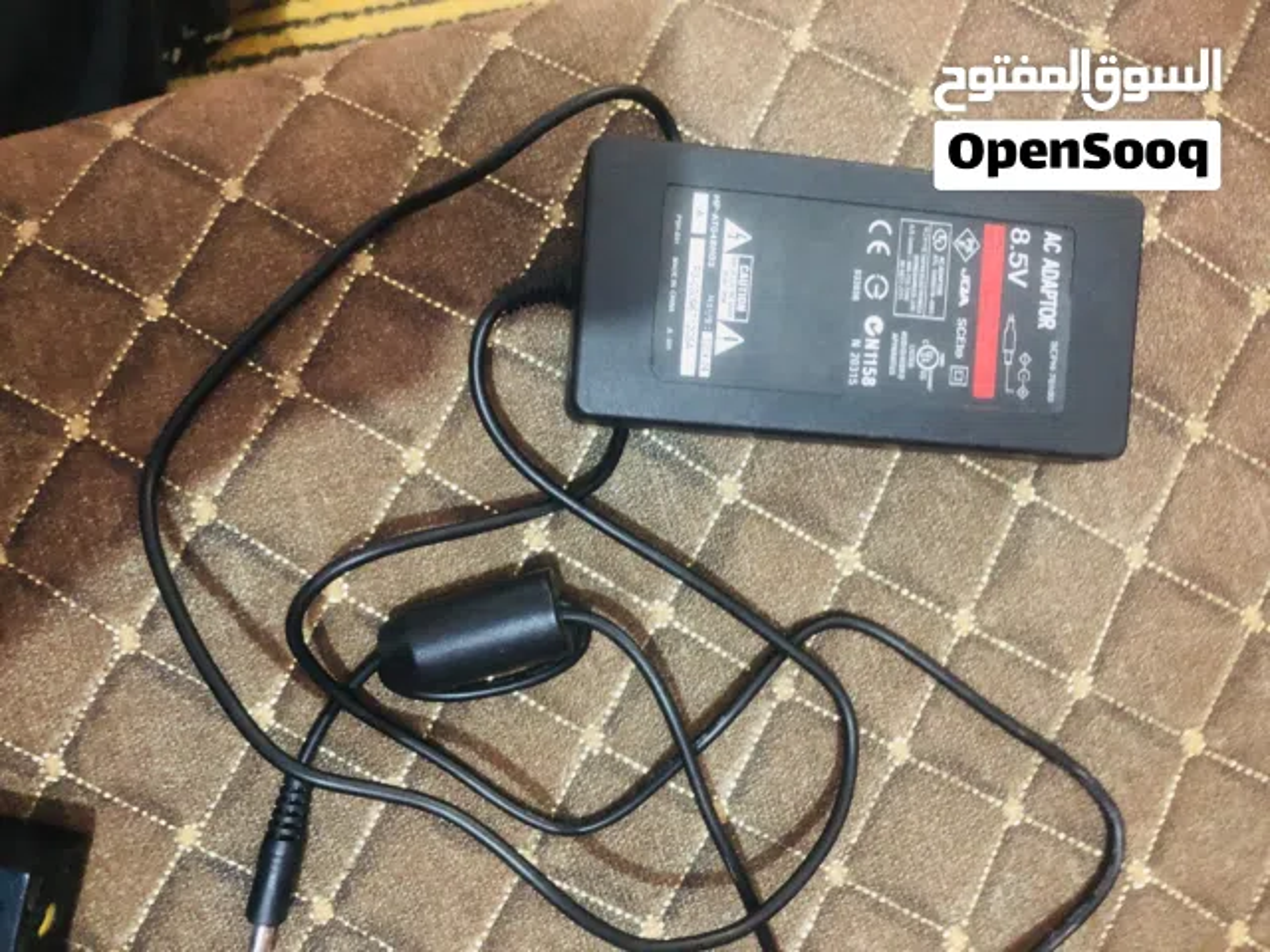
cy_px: 476
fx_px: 1027
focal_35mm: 28
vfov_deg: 49.7
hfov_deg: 63.4
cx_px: 635
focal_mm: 3.99
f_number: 1.8
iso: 100
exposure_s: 1/5
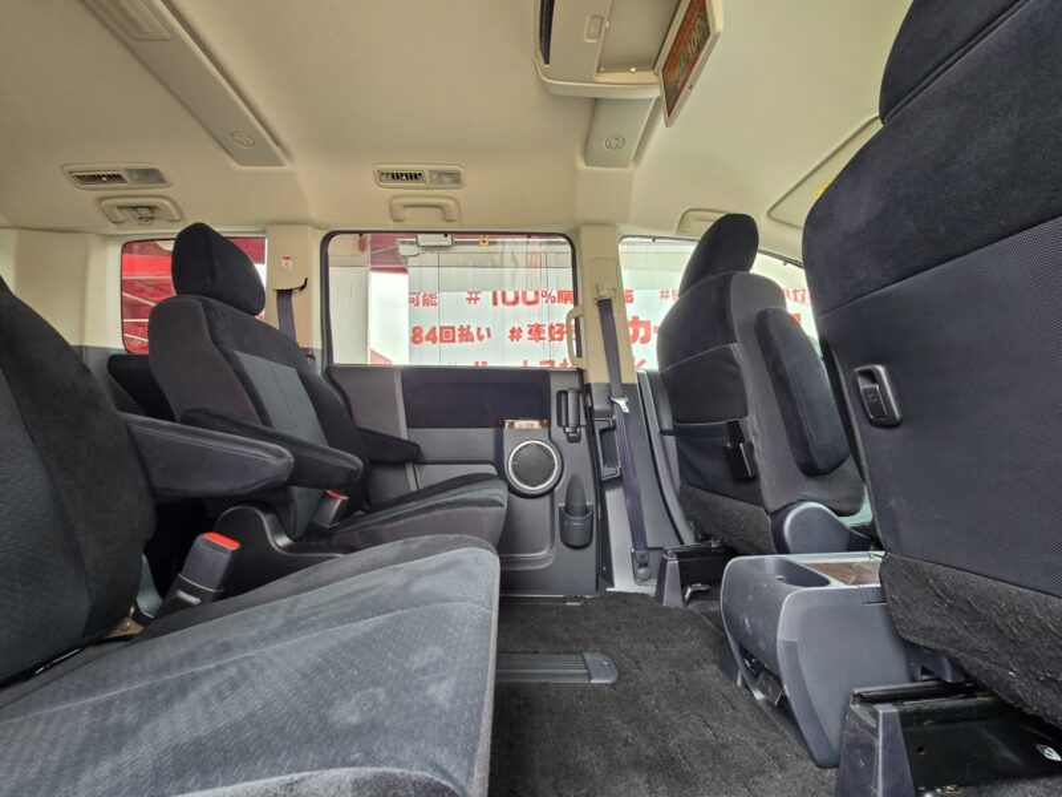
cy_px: 398
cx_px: 531
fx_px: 399
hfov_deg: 106.2
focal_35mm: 13
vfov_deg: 89.9
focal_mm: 2.2
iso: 125
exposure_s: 1/50
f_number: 2.2
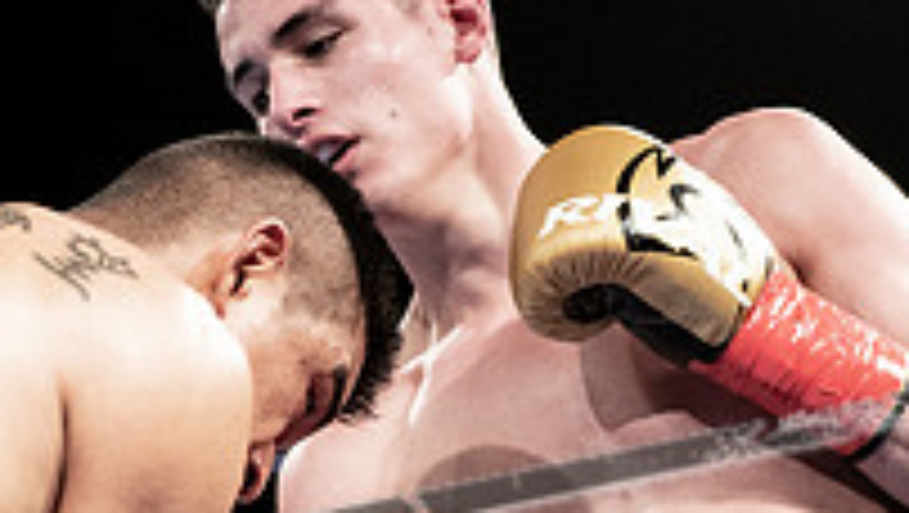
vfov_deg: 5.3
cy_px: 591
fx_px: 5572
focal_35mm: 231
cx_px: 194
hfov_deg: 9.3
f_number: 2.8
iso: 2000
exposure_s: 1/1000
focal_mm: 70
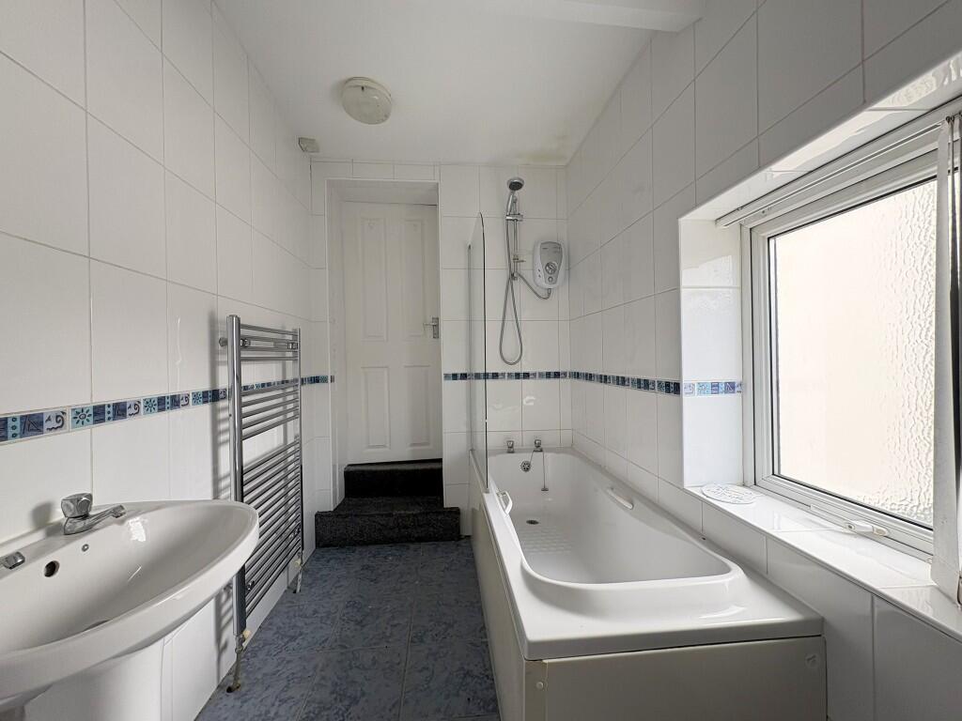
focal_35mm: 14
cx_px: 481
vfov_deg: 85.7
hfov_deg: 102.1
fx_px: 389
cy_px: 360
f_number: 2.2
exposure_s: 1/99
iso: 80
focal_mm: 2.22
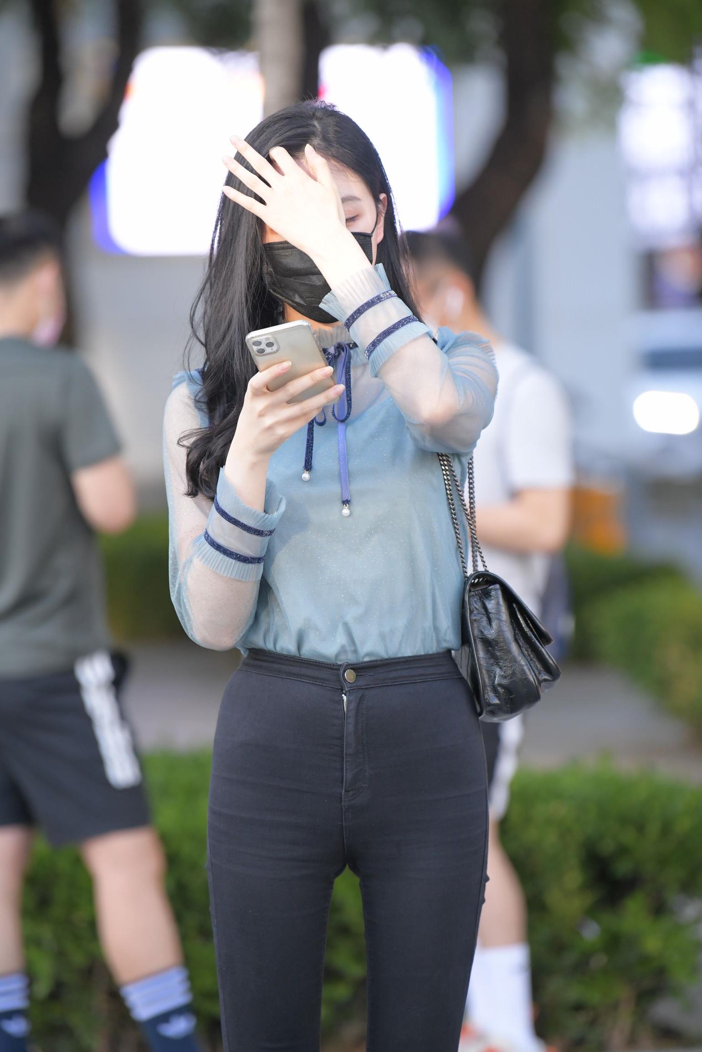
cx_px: 351
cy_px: 526
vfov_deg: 10.3
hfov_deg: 6.9
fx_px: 5849
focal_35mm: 200
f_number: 3.5
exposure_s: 1/800
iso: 1800
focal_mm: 200
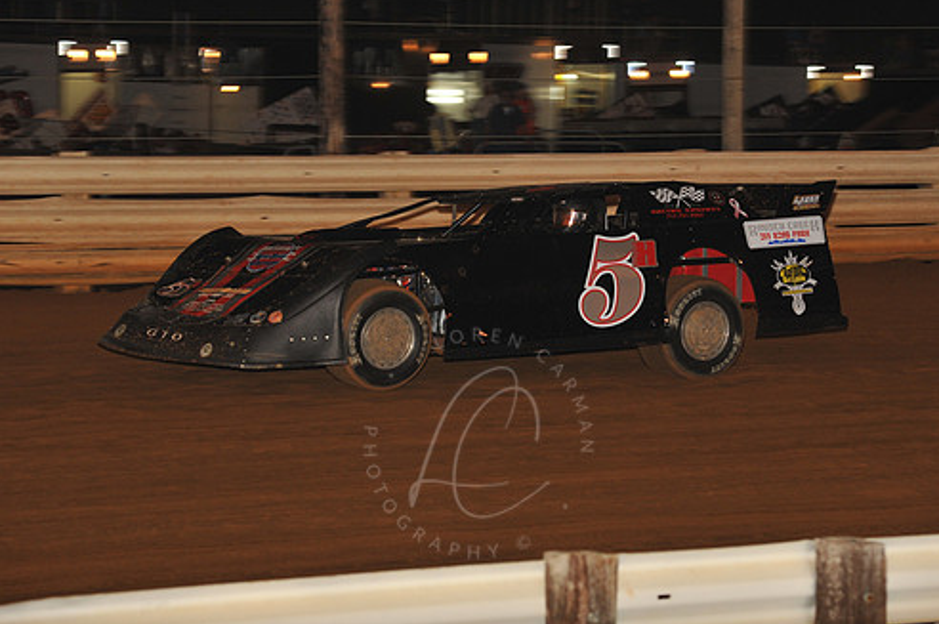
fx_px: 4456
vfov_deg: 8.0
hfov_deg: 12.0
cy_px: 267
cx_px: 477
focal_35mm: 171
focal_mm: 145
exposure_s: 1/320
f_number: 6.3
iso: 1000
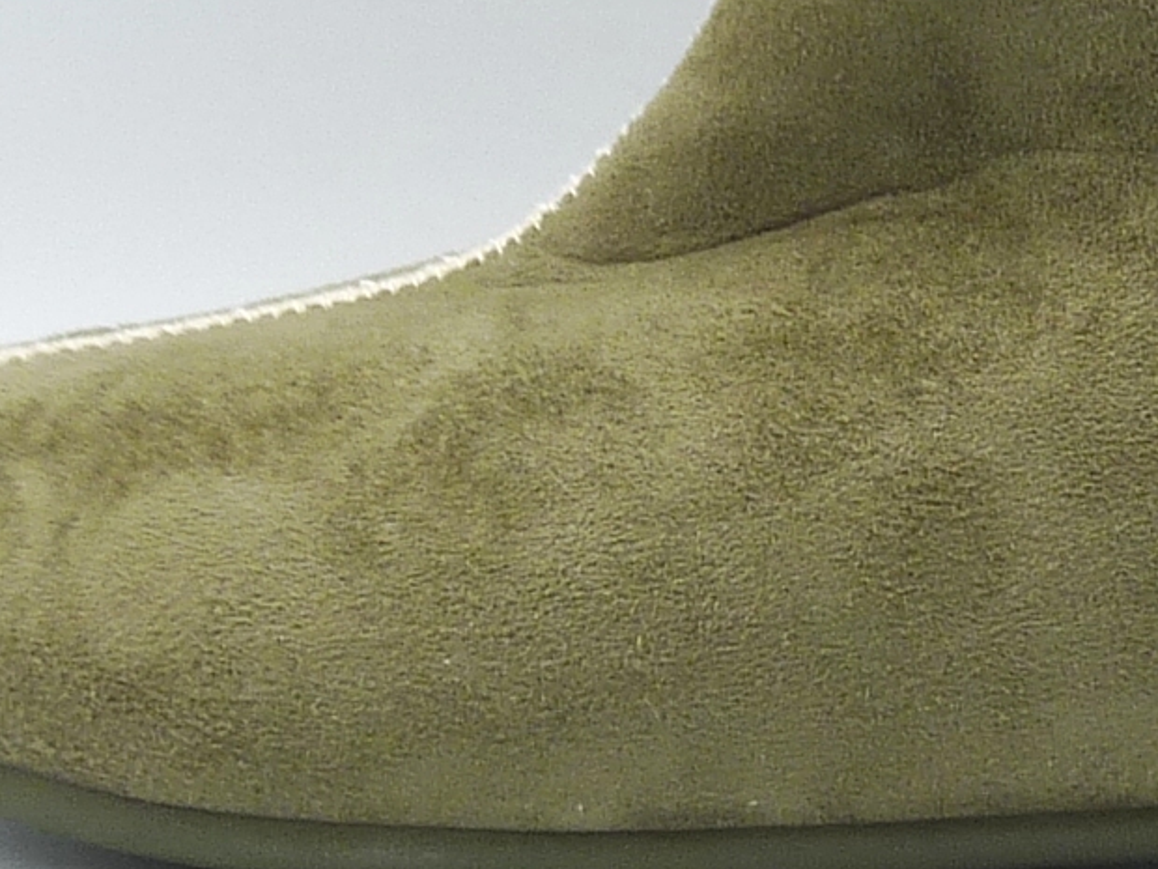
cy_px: 469
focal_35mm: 129
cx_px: 986
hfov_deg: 15.2
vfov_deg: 11.5
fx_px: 4315
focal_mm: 4.9
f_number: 4
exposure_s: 1/200
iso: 100
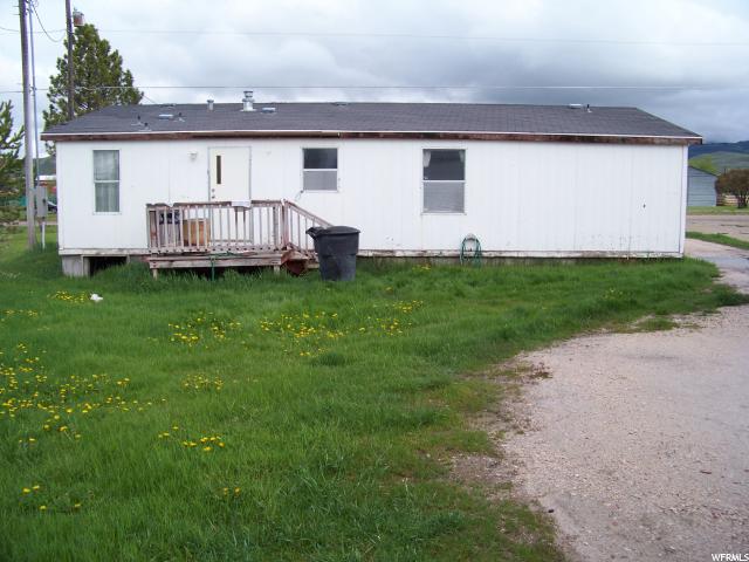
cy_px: 281
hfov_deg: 55.4
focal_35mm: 33
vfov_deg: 42.9
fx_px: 714
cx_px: 374
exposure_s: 1/500
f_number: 2.8
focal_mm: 5.85
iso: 64
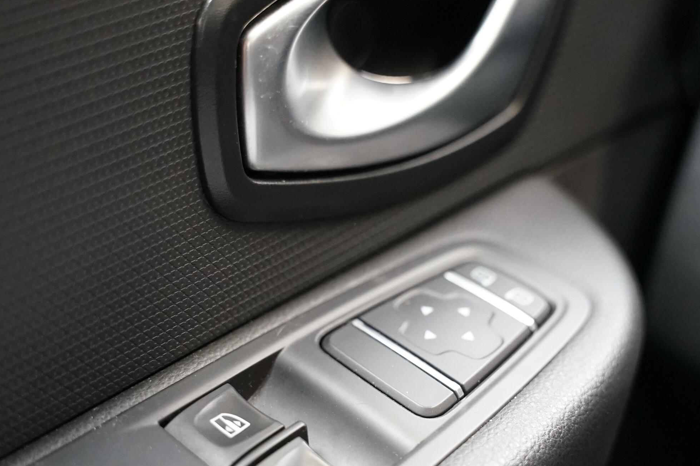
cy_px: 297
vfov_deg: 24.3
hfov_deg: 35.9
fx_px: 1078
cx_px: 390
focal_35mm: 55
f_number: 2.8
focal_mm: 36.3
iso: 3200
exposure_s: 1/60
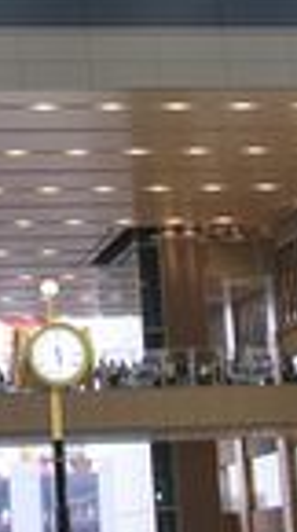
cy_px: 37
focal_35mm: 115
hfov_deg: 10.3
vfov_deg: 18.3
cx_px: -44
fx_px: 1619
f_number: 4
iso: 200
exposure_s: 1/60
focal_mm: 22
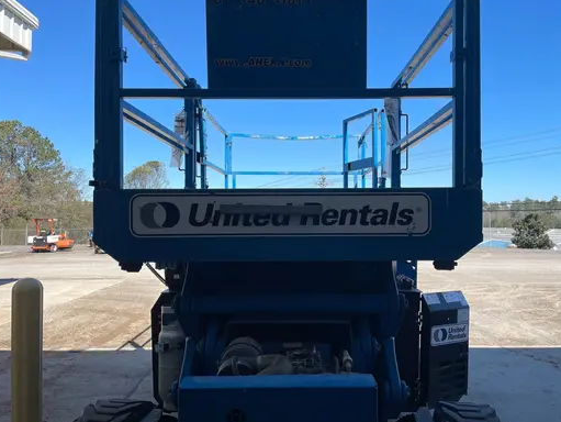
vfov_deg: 49.8
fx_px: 454
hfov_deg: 63.4
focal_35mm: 28
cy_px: 208
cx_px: 294
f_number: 1.6
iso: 32
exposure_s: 1/2398
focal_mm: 4.2
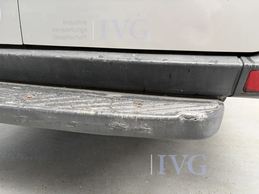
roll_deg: -1.2
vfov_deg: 53.1
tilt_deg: -17.8
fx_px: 195
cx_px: 130
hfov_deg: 67.3
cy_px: 97
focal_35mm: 26
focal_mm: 5.96
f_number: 1.6
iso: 125
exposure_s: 1/70
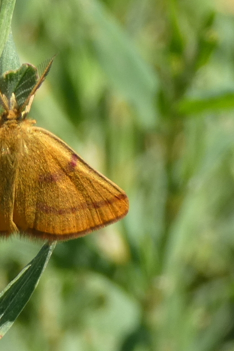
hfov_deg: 7.4
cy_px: 176
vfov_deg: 11.2
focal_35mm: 184
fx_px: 1796
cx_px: -1
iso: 80
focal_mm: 23.7
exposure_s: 1/125
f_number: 5.2
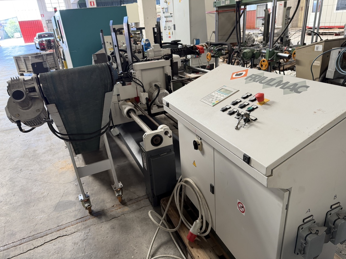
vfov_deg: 56.8
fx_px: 240
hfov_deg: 71.6
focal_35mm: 24
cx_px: 173
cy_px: 130
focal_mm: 6.76
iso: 200
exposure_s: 1/121
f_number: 1.78
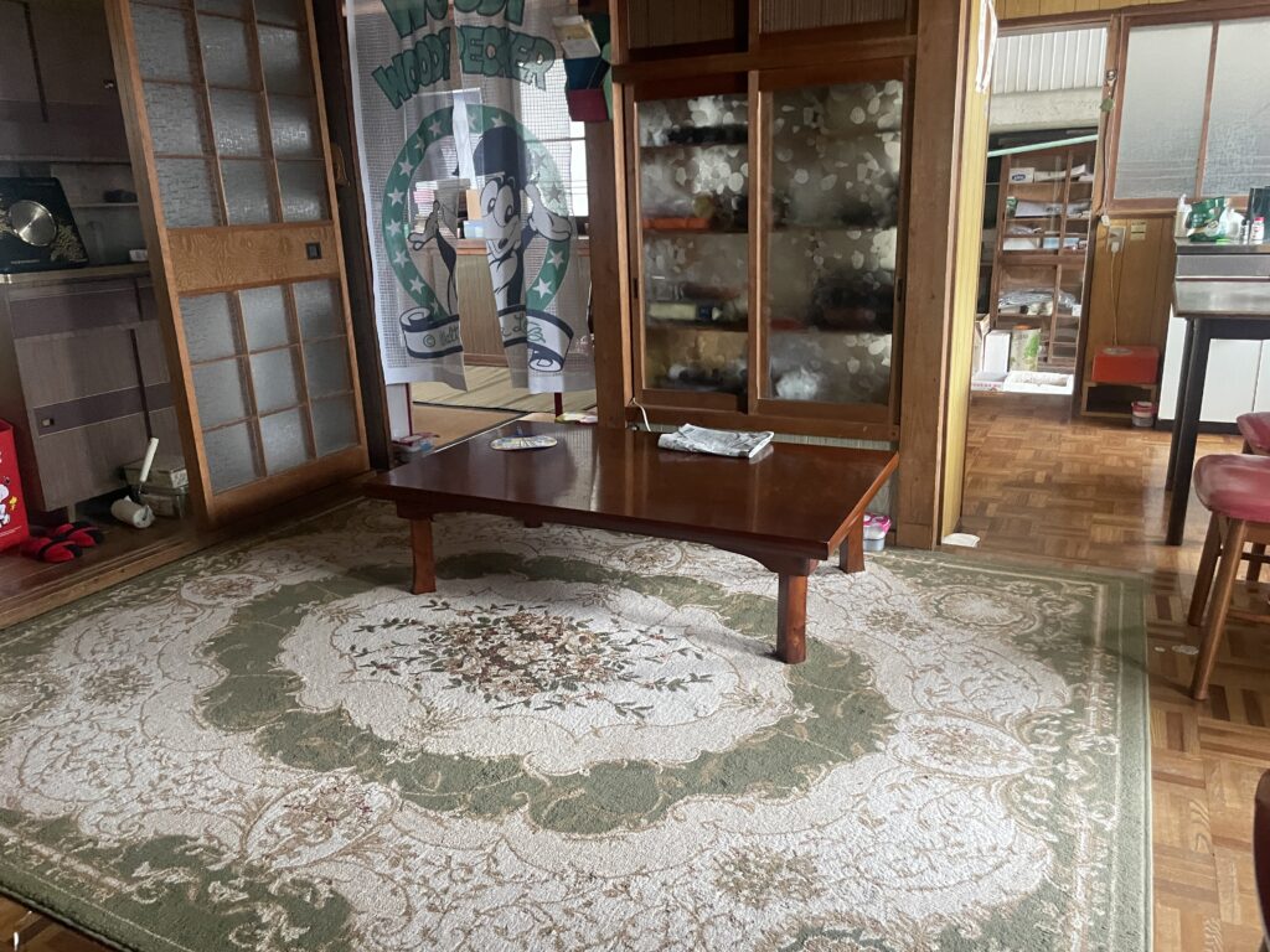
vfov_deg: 53.1
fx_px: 954
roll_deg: +1.6
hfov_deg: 67.3
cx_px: 635
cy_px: 476
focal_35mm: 26
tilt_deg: -16.5
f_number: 1.6
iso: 500
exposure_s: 1/48
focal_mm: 4.2
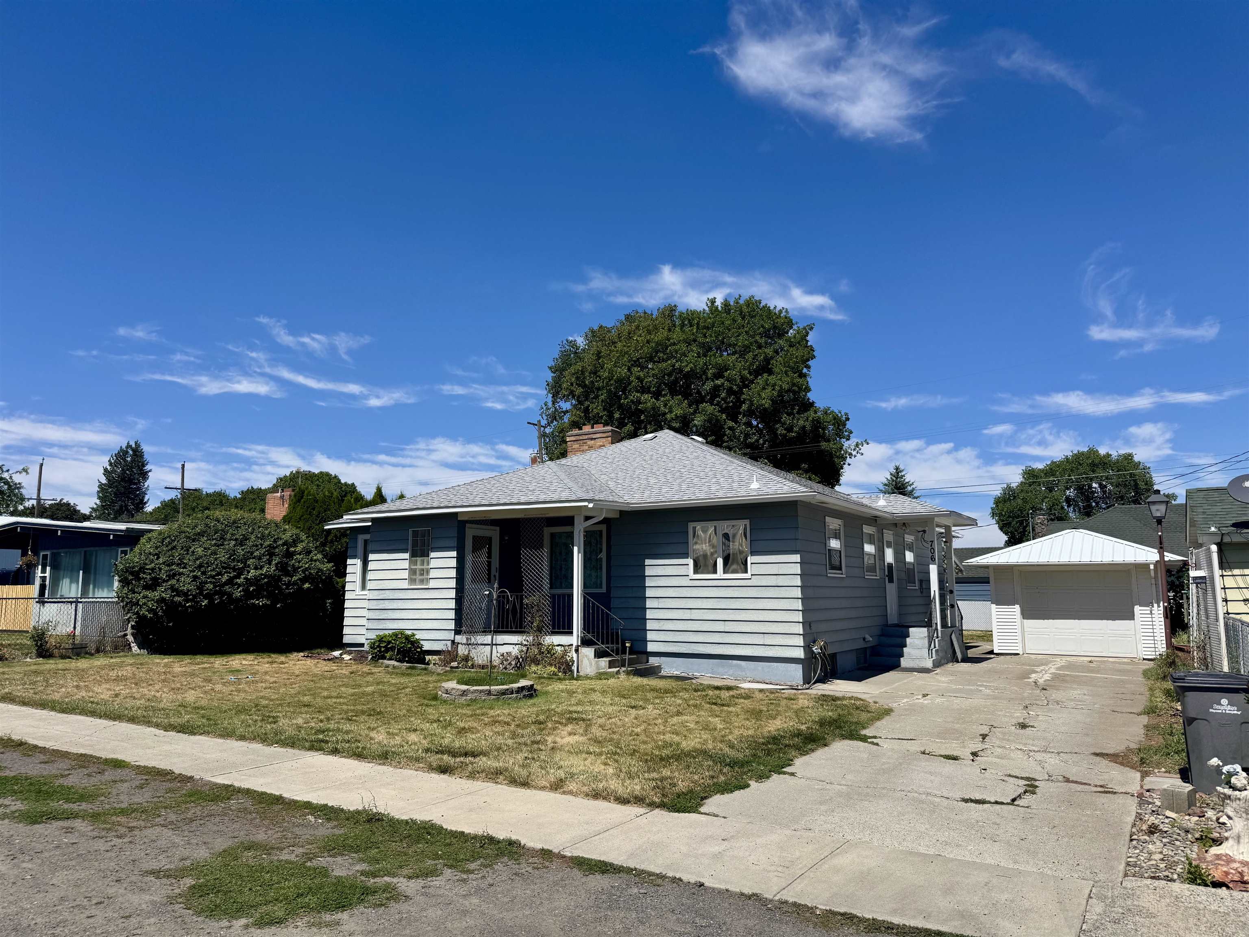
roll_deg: +0.1
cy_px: 468
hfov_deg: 71.6
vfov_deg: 56.8
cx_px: 624
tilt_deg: +8.0
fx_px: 866
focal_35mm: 24
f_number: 1.78
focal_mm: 6.76
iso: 80
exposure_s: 1/7092
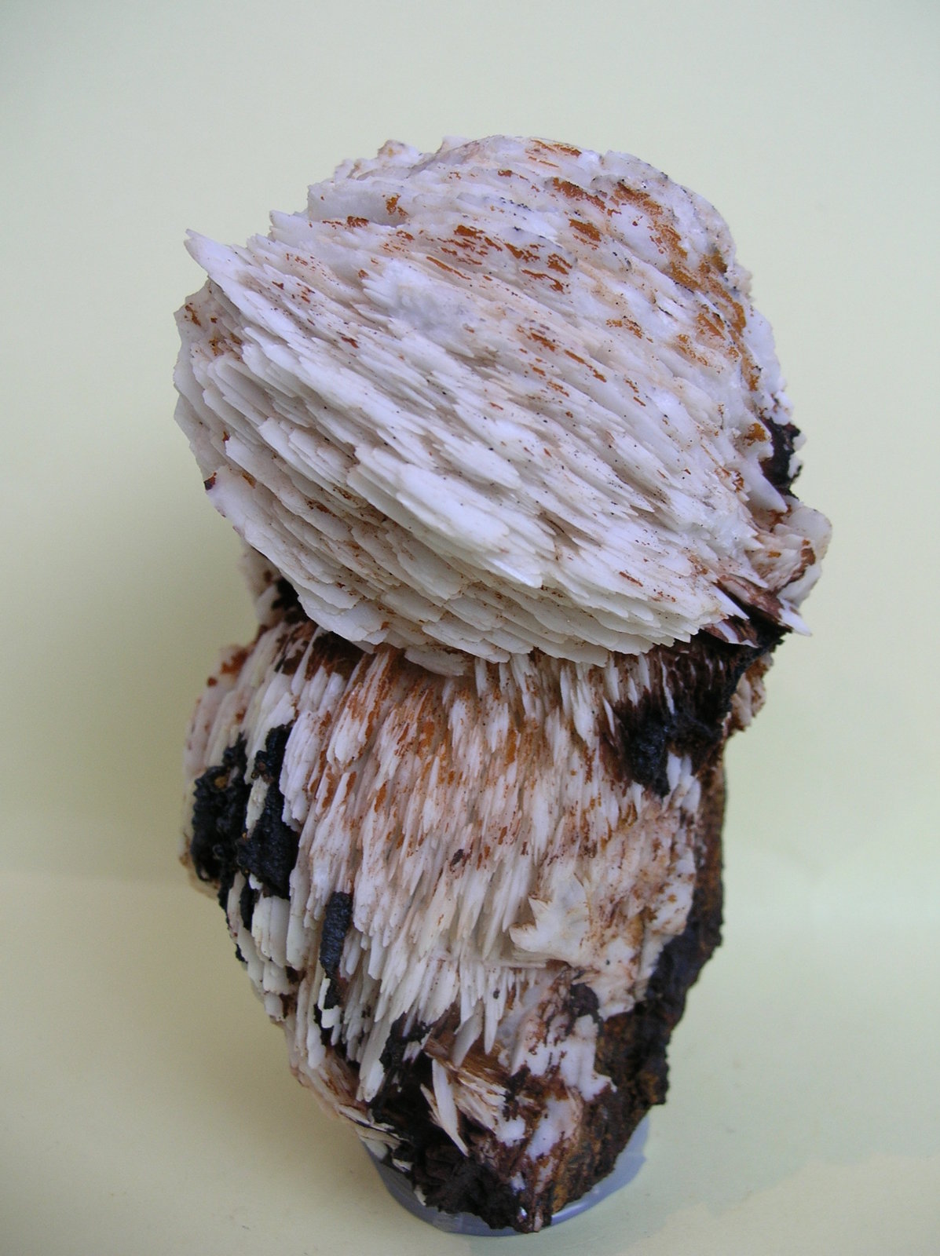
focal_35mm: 36
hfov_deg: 39.6
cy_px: 628
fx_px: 1306
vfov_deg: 51.4
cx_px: 470
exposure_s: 1/14.6
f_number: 2.7
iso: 50
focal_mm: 6
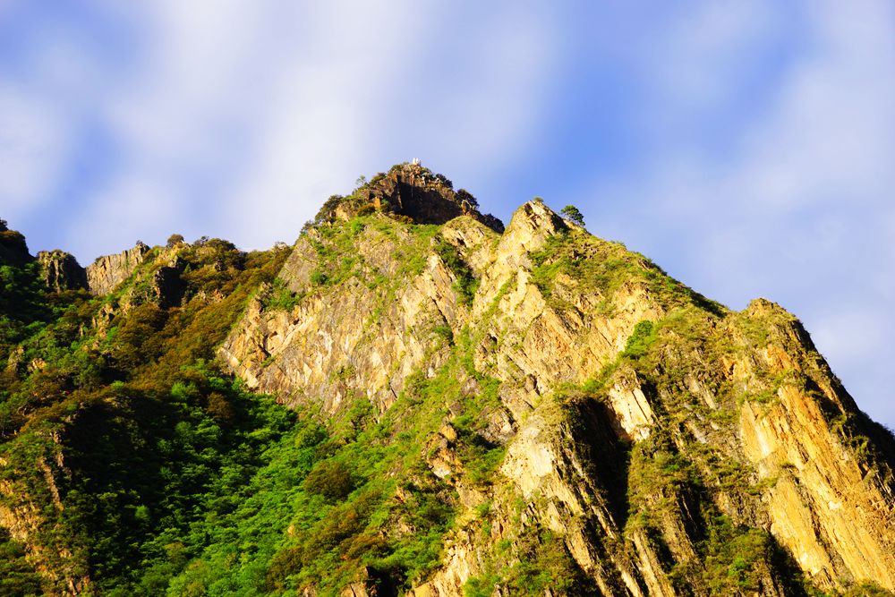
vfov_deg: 19.5
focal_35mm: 70
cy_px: 298
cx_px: 448
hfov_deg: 28.8
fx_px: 1740
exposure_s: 1/160
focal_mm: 70
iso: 160
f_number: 8
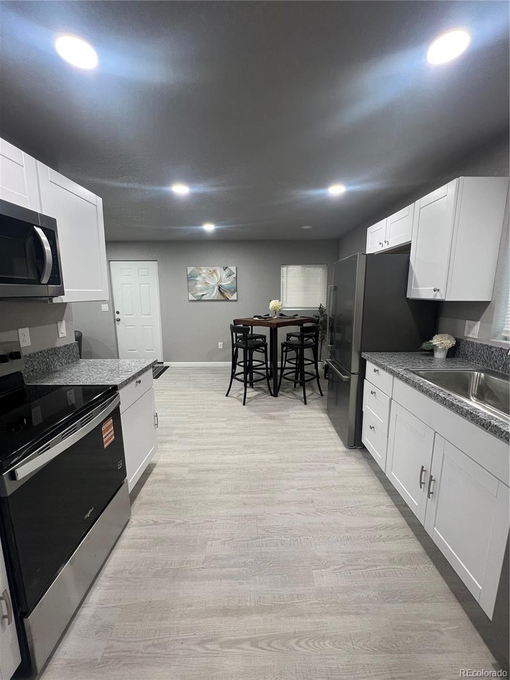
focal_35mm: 13
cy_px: 340
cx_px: 255
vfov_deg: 106.2
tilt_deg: -8.6
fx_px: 255
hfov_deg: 89.9
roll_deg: +0.2
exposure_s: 1/60
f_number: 1.8
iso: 160
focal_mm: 1.57
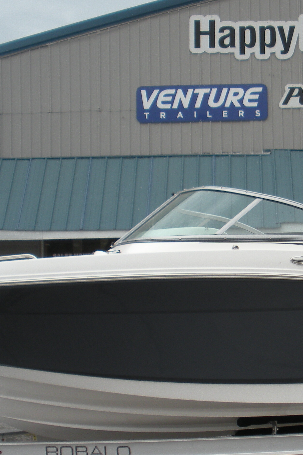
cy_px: 242
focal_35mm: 70
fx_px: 884
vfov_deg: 28.8
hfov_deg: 19.1
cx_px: 269
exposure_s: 1/452
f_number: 3.5
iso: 64
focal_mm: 6.3
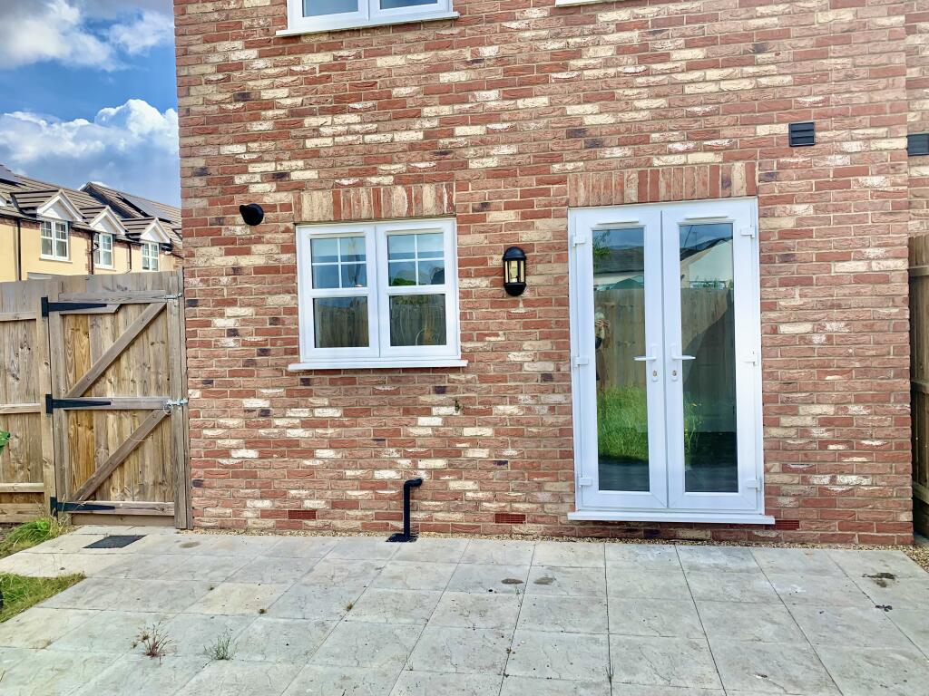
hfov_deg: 67.3
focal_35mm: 26
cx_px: 464
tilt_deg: -0.9
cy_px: 348
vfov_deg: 53.1
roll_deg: +1.6
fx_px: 698
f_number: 1.8
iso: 25
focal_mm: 4.25
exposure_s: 1/962
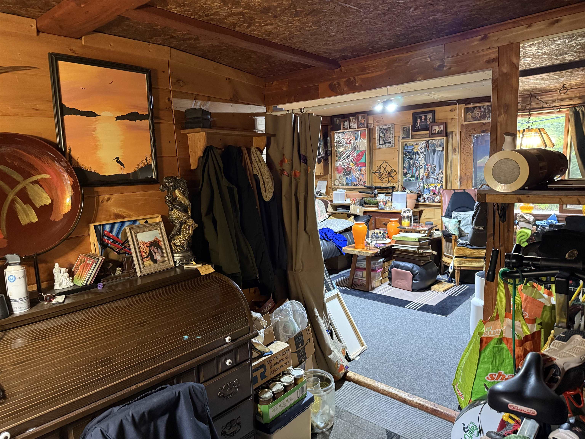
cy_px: 220
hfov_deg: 71.6
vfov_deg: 56.8
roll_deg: +2.4
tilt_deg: -7.7
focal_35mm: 24
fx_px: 406
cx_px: 292
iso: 640
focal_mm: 6.76
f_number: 1.78
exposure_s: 1/40
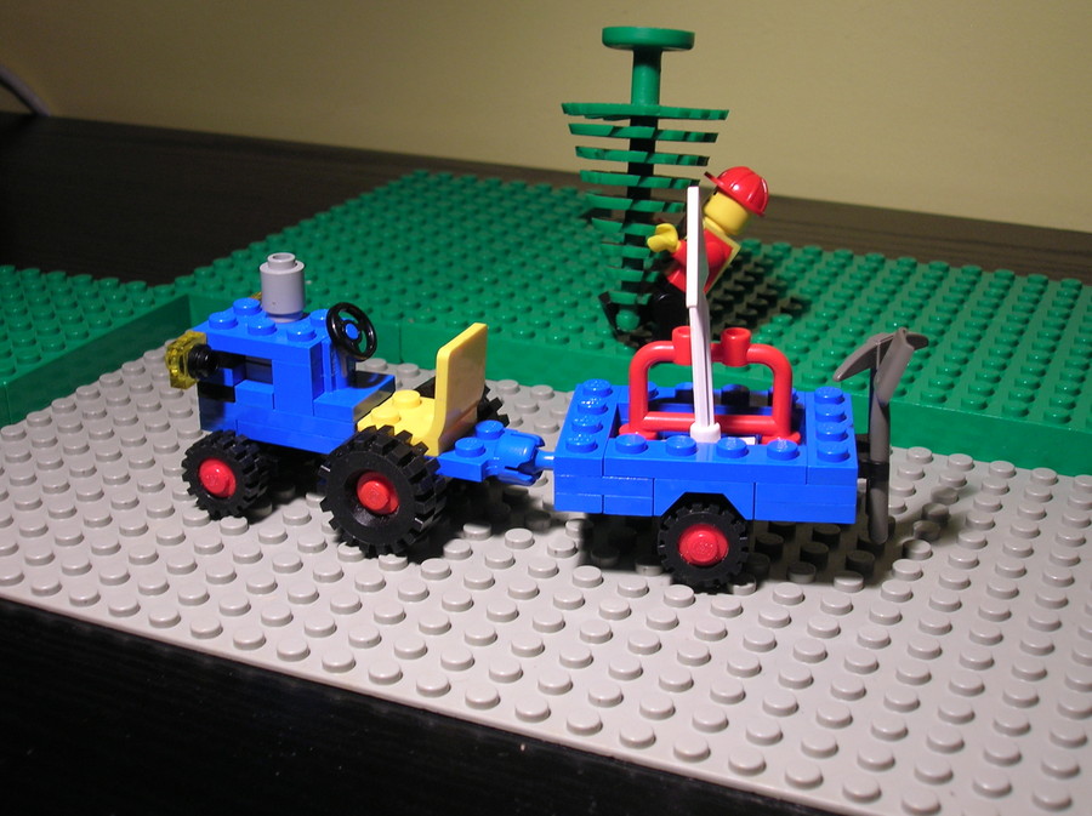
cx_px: 546
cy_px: 408
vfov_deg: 29.1
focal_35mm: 50
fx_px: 1576
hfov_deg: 38.2
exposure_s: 1/12.1
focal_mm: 8.4
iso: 50
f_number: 3.3
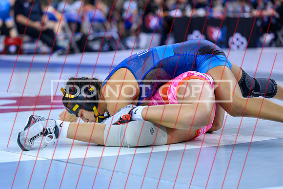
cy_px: 96
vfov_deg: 11.4
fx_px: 945
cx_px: 124
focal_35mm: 120
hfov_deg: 17.0
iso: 2500
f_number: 2.8
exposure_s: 1/800
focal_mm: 98
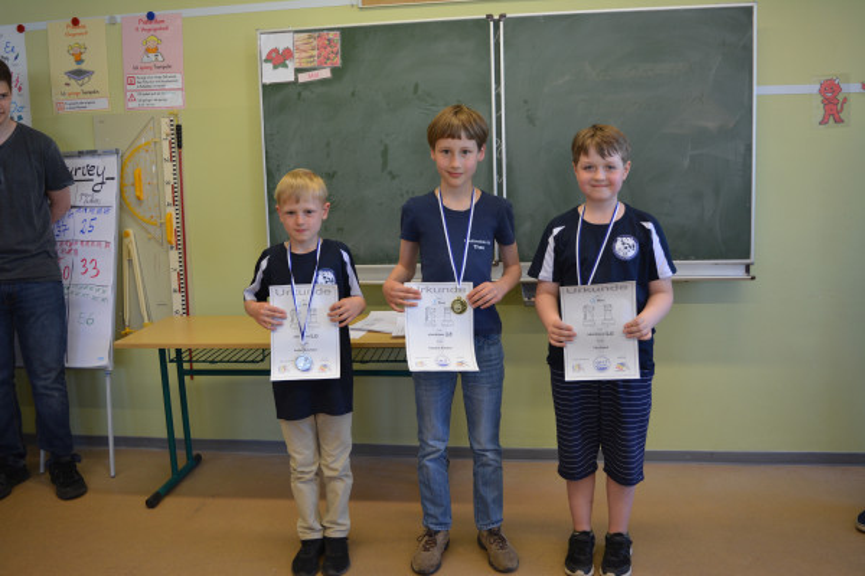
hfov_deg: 57.2
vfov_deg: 40.0
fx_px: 793
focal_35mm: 33
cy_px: 288
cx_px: 432
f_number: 4.5
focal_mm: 22
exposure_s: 1/80
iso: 400
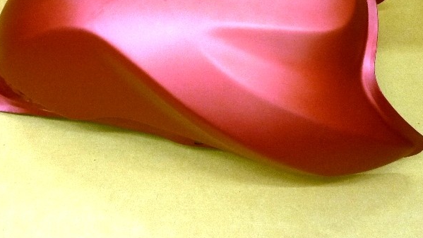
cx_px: 195
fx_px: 538
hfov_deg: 42.9
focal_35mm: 48
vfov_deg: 24.4
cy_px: 38
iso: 400
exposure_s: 1/15
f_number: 2.8
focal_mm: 5.5
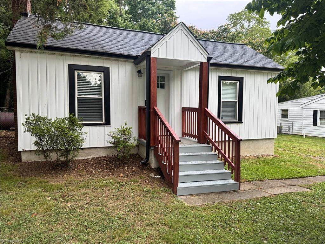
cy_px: 122
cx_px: 162
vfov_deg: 56.8
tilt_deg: -3.2
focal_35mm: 24
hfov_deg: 71.6
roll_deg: -1.9
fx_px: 225
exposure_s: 1/121
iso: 100
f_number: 1.78
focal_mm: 6.76
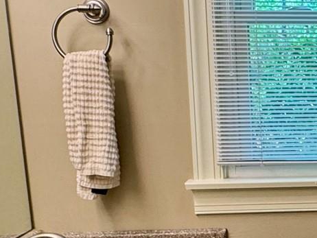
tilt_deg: -11.1
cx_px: 362
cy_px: 165
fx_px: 568
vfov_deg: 23.5
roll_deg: +0.8
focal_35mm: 62
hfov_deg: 28.0
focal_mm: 2.22
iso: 200
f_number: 2.2
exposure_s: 1/120
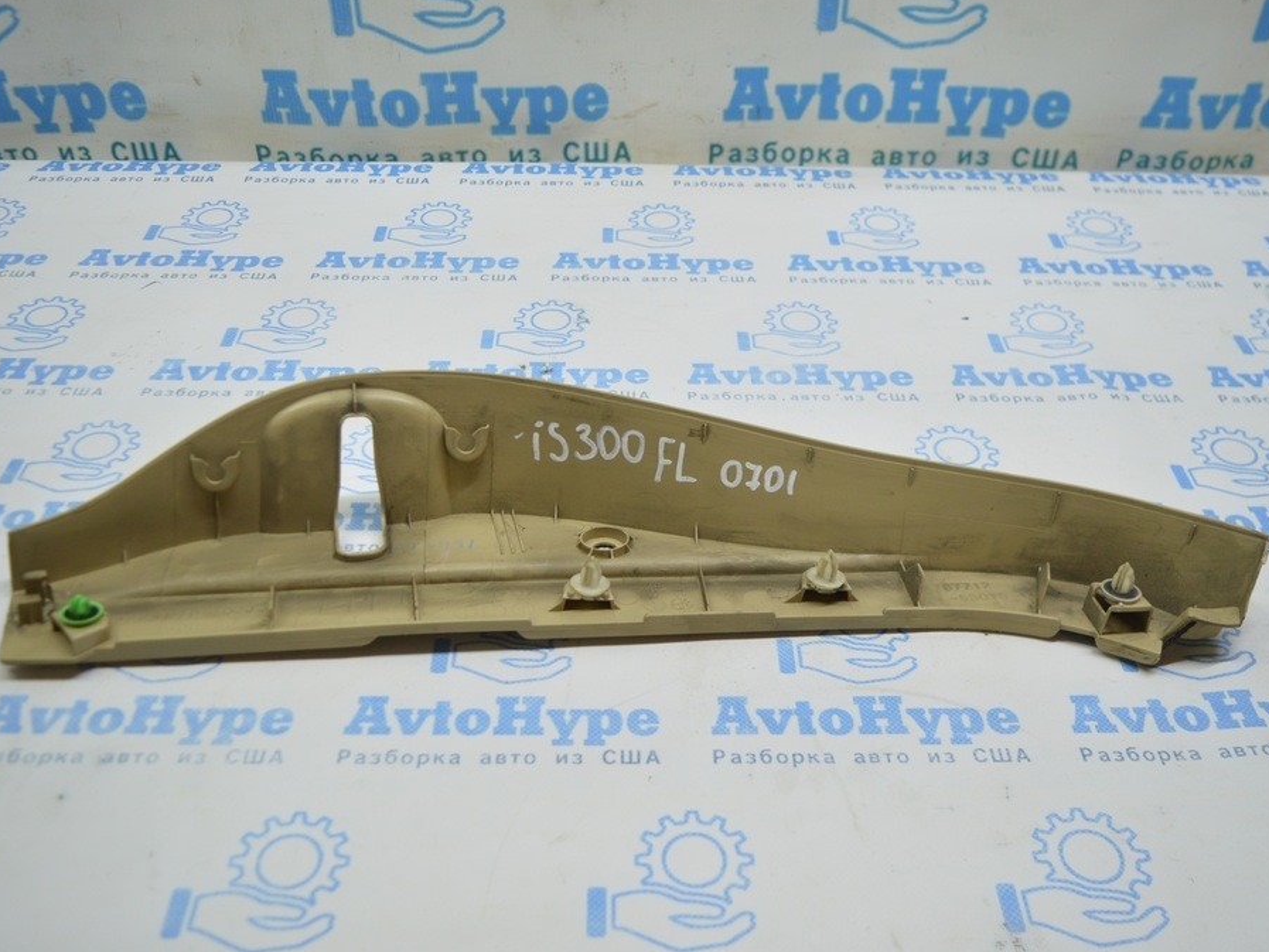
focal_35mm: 35
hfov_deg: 53.2
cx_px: 621
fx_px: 1267
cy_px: 473
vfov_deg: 41.2
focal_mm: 21
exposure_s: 1/80
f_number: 3.8
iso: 400
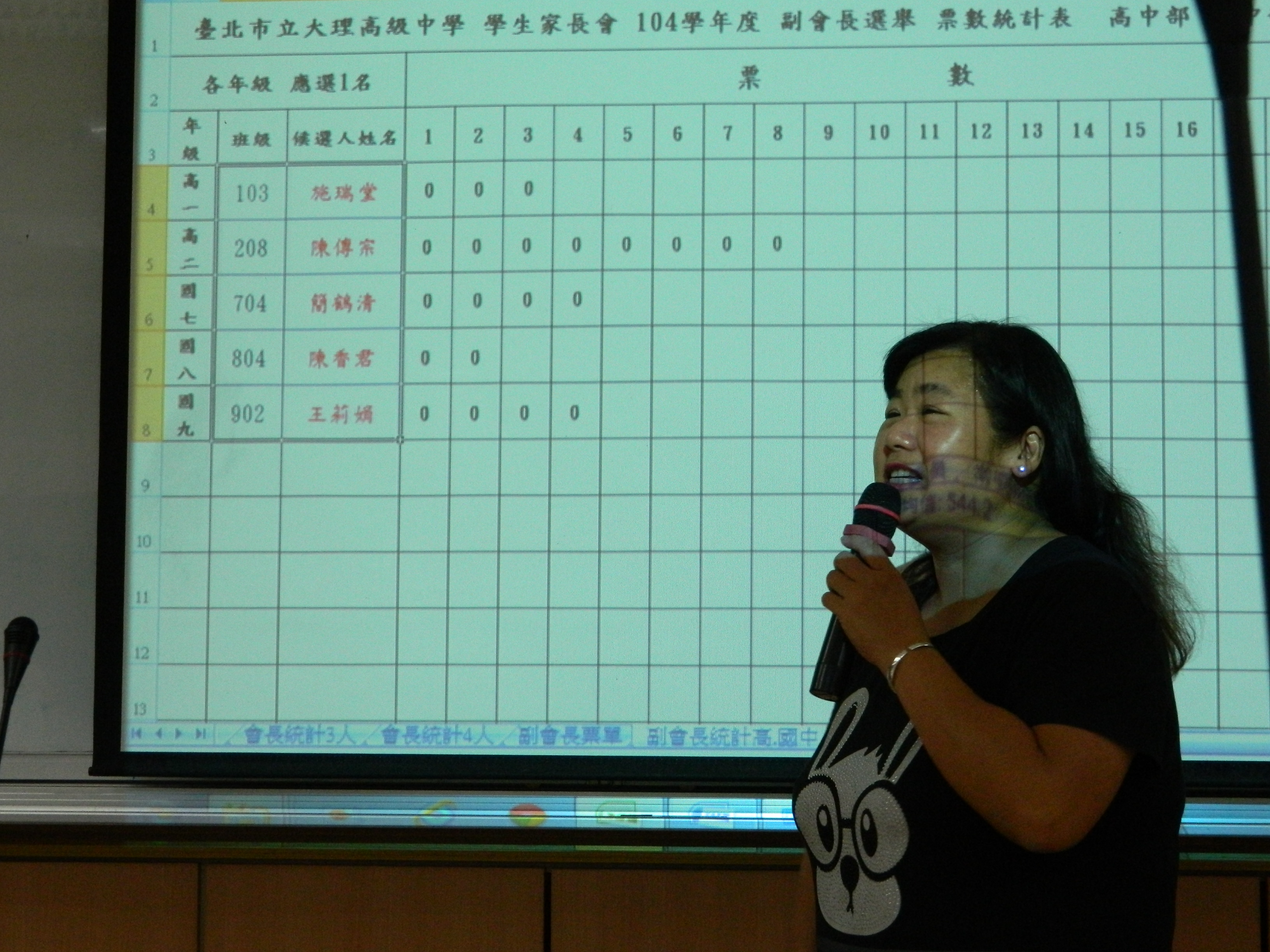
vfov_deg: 21.0
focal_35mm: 70
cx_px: 635
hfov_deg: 27.8
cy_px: 476
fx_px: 2568
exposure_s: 1/100
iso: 400
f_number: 4
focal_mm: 12.6
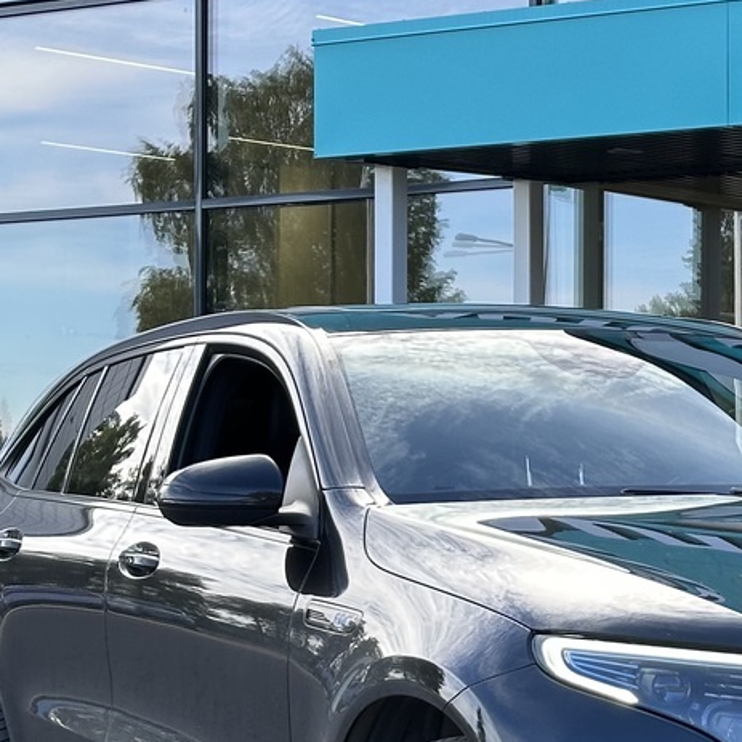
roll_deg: -0.3
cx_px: 691
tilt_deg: +1.1
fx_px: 3201
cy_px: 482
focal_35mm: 132
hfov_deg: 13.1
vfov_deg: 13.2
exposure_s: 1/555
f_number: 1.78
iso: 64
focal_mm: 6.86
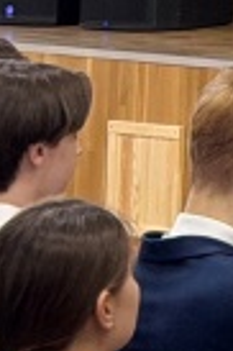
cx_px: 1262
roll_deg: -0.1
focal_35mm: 374
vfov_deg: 5.3
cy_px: -471
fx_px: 3640
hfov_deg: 3.3
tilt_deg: +3.6
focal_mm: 6.76
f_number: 1.78
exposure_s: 1/50
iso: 160
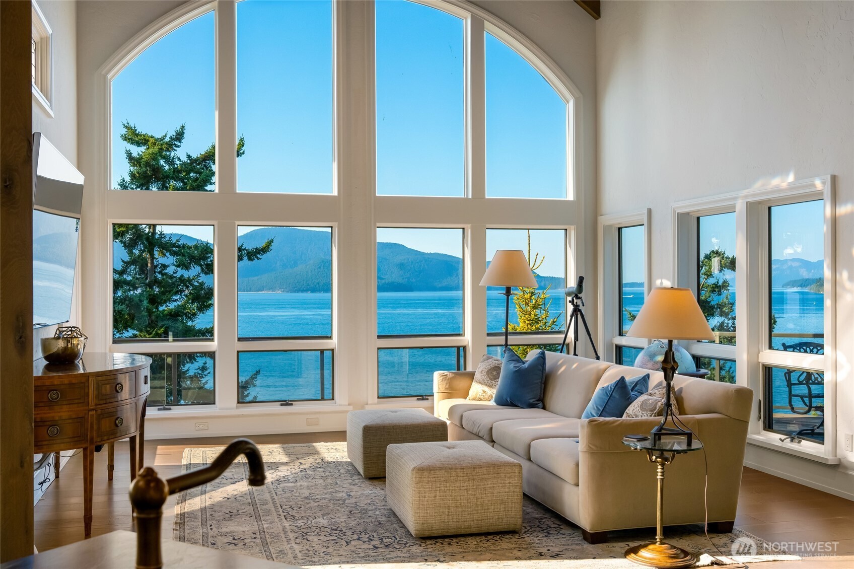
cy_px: 284
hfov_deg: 51.5
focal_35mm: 37
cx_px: 427
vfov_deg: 35.7
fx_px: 885
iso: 400
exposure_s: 1/4000
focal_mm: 37.3
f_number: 9
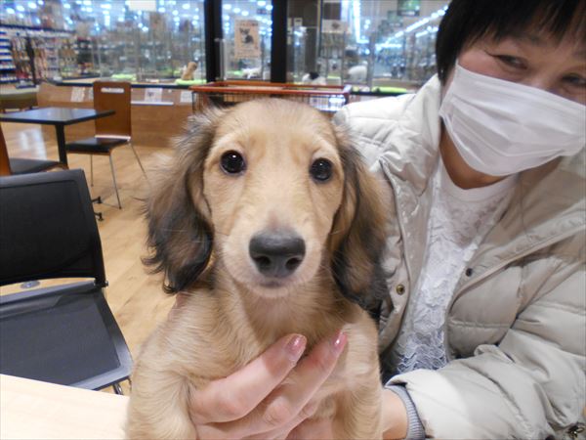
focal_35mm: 26
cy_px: 220
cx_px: 293
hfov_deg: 67.3
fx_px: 440
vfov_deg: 53.1
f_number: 3.2
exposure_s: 1/30
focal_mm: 4.6
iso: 280
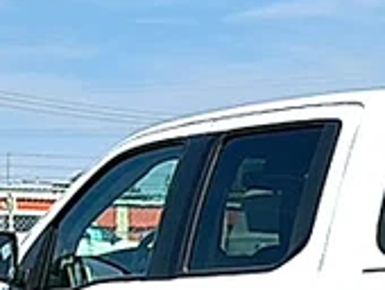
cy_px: 402
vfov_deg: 9.6
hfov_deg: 12.4
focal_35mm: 152
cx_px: 566
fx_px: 1693
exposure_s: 1/8333
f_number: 1.78
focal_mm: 6.86
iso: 80
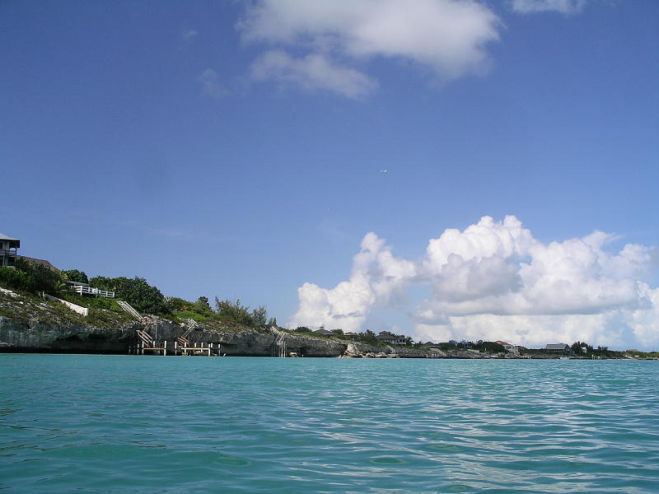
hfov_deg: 50.1
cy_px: 247
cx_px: 330
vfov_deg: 38.7
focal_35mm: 37
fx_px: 704
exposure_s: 1/594
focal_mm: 7.8
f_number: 6
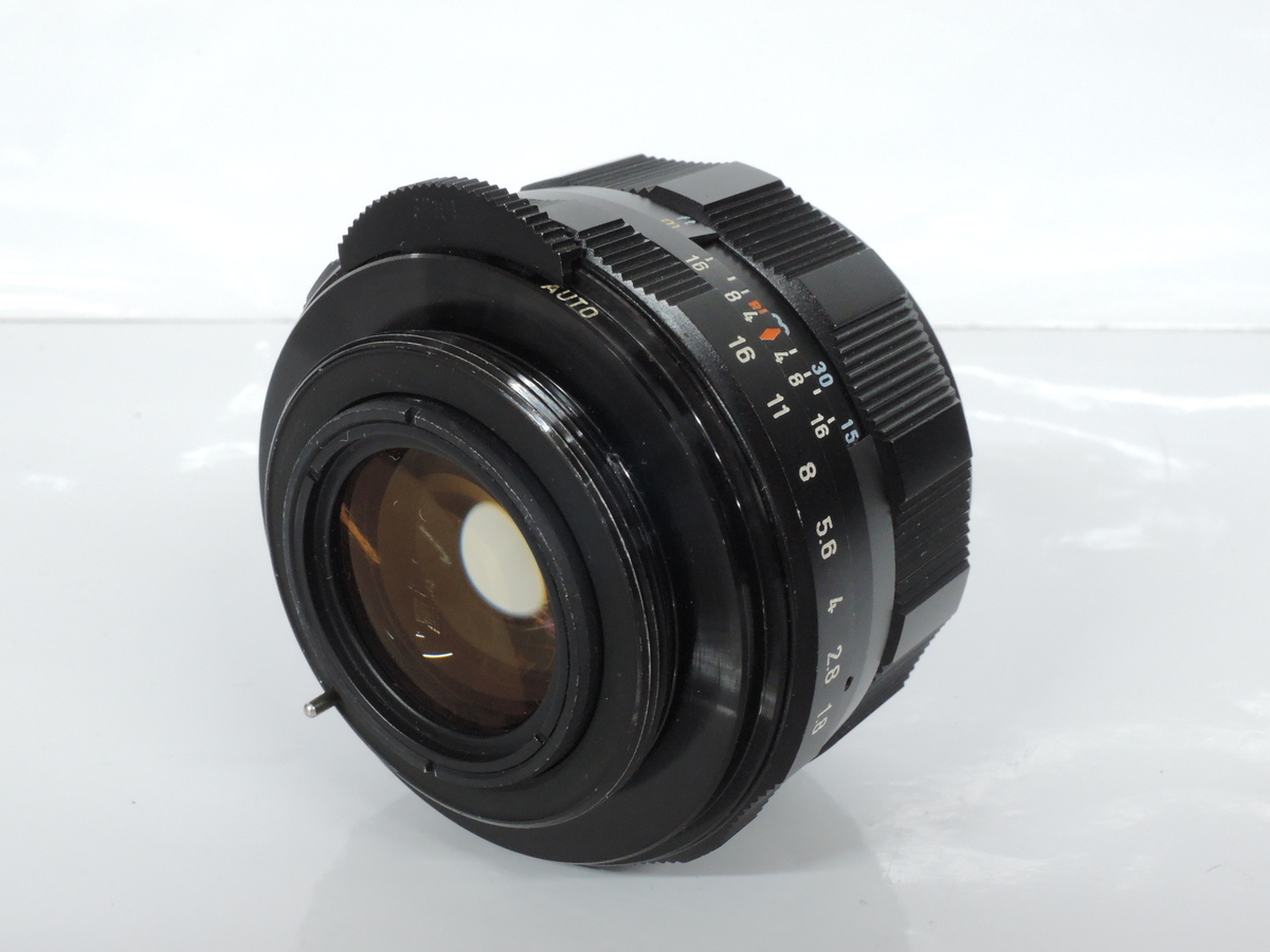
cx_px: 635
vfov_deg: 29.1
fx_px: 1834
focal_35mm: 50
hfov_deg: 38.2
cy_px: 476
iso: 800
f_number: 8
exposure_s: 1/15
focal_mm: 10.7
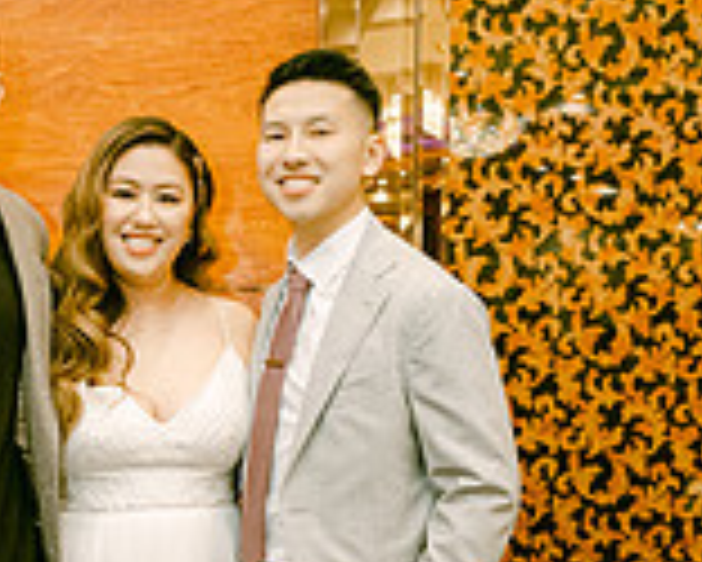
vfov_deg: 23.0
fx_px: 1351
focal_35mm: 65
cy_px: 486
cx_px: 166
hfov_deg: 28.6
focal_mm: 16
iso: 800
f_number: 2.8
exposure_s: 1/125
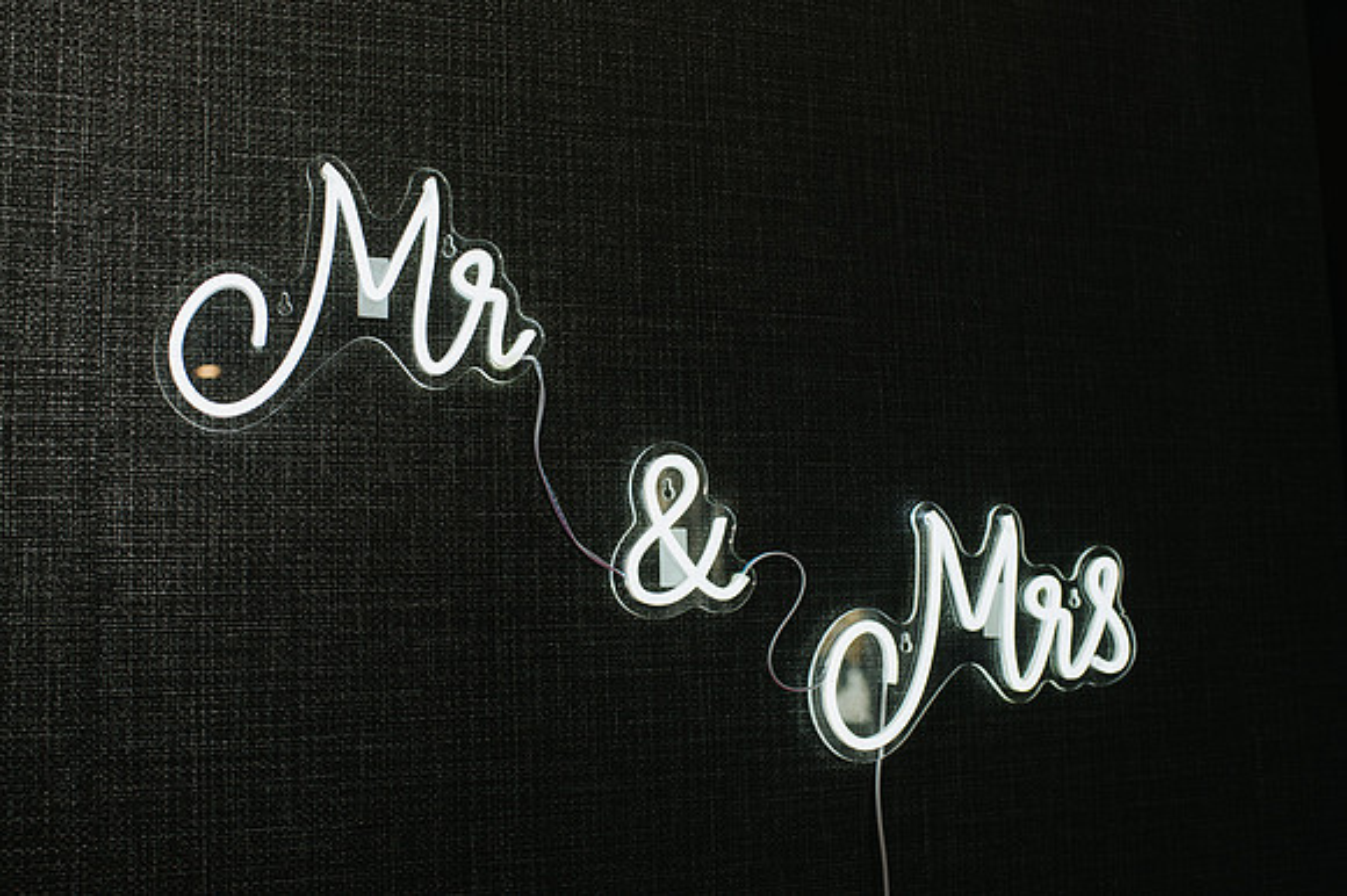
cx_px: 600
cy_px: 448
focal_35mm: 40
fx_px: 1478
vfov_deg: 33.7
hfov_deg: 48.9
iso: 360
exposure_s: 1/200
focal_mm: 35
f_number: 3.5
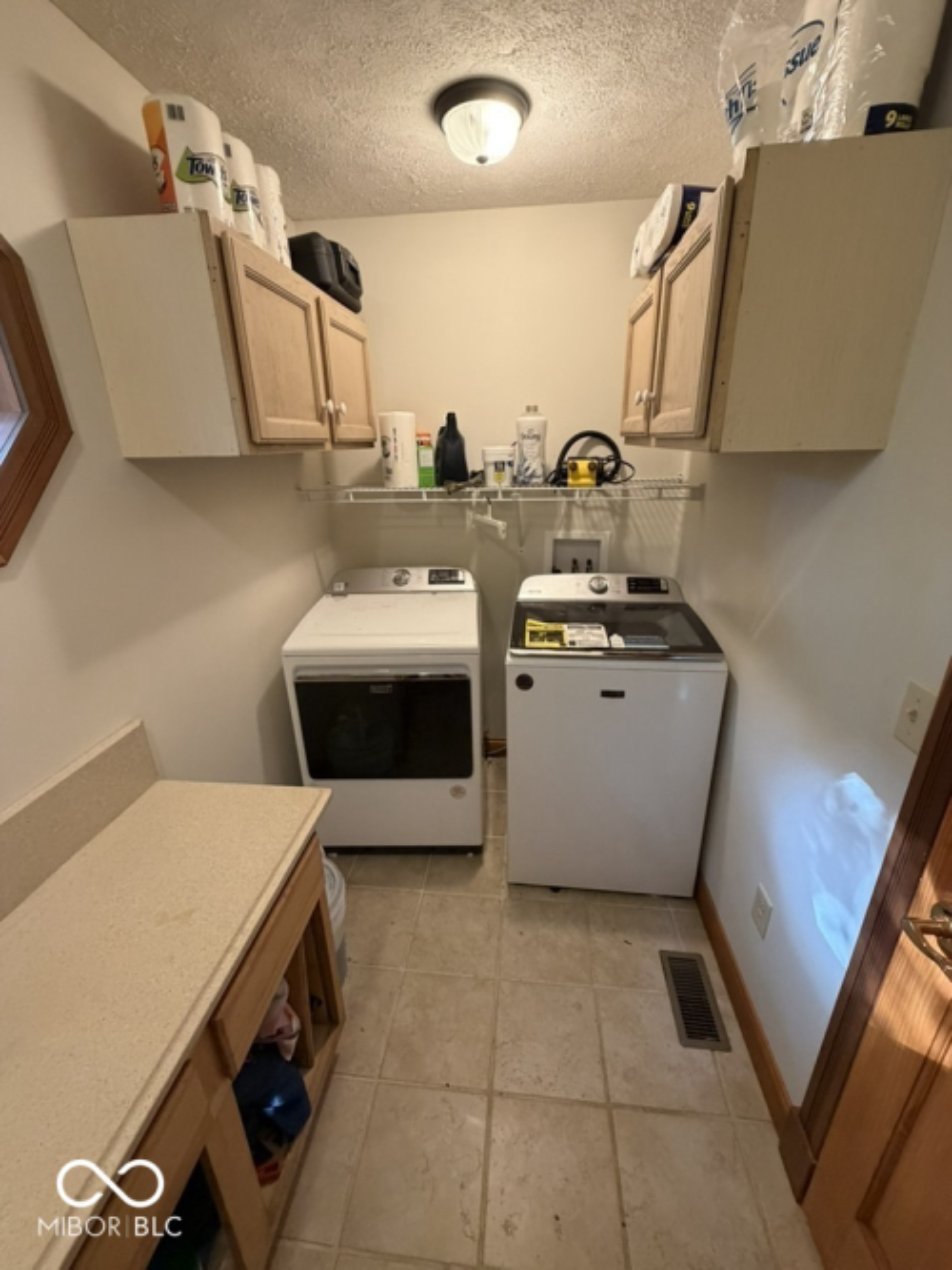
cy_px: 635
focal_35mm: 14
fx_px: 514
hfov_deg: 85.7
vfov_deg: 102.1
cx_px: 476
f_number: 2.2
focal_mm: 2.22
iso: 400
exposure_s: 1/60
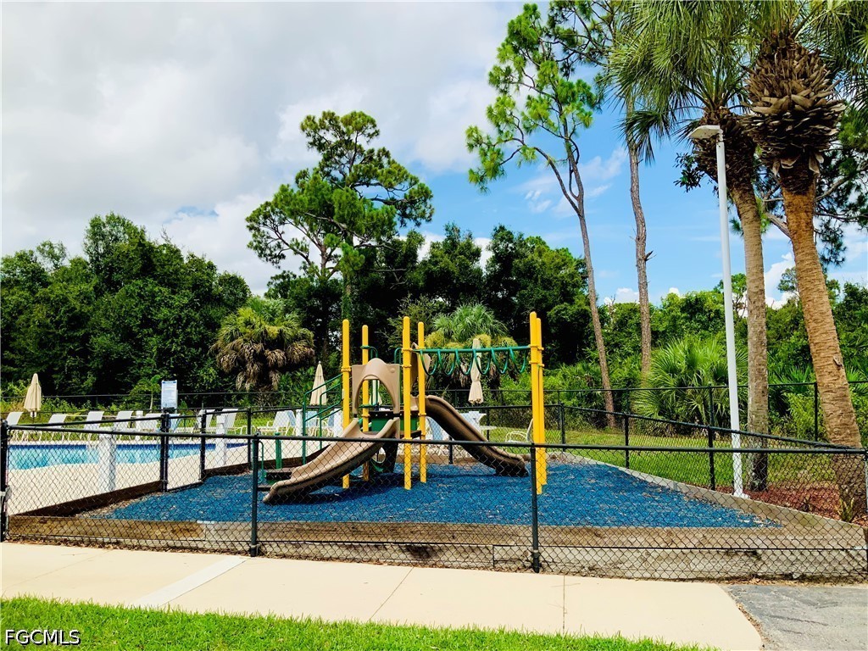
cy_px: 326
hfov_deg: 61.7
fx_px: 727
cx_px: 434
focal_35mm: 29
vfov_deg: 48.2
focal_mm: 3
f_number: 1.8
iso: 20
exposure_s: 1/2427
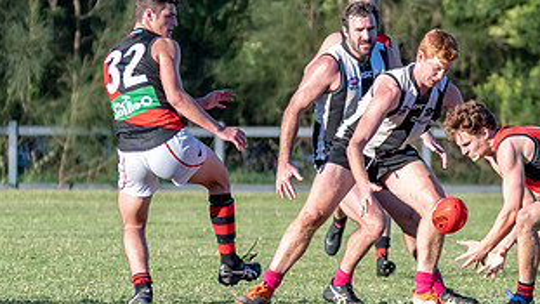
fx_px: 12014
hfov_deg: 2.6
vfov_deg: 1.4
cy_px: 96
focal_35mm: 839
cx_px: 422
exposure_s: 1/1250
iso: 800
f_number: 5.6
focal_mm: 260
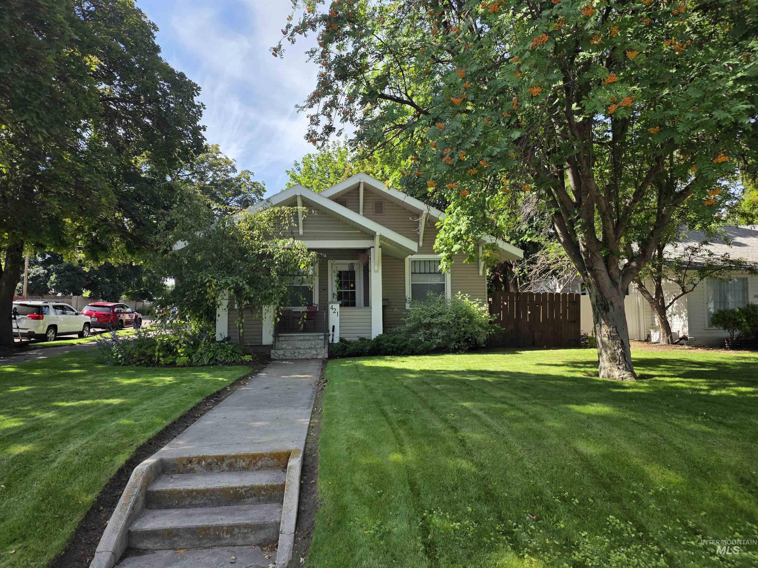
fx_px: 504
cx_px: 379
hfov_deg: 73.9
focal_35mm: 23
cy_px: 284
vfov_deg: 58.9
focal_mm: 6.3
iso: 80
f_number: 1.7
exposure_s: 1/2929
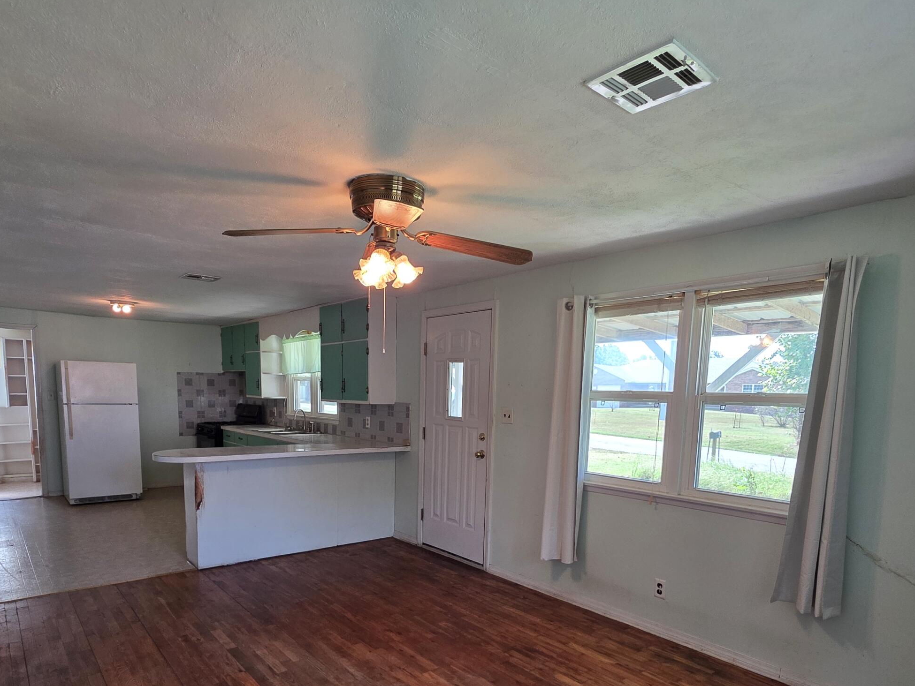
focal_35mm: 20
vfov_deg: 63.9
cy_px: 469
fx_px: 529
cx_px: 431
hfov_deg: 81.7
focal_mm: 2.2
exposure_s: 1/120
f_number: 1.9
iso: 100
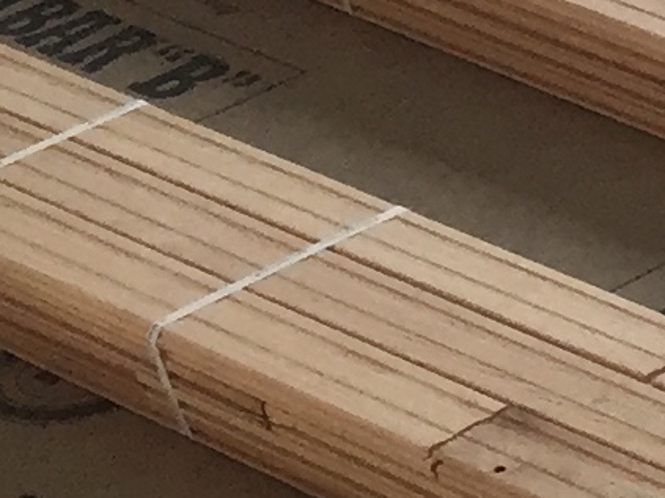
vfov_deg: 6.6
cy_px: 531
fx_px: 4302
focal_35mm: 224
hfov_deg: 7.7
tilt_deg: -33.4
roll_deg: +2.0
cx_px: 2025
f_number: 2.2
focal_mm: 4.15
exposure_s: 1/40
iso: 32
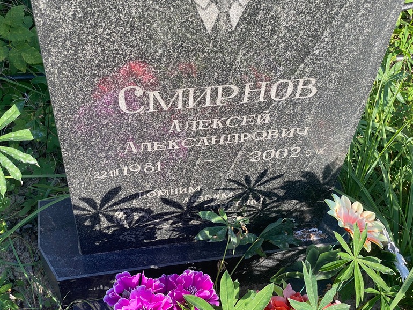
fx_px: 644
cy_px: 154
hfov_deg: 35.5
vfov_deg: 27.0
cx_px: 211
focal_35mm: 54
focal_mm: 6
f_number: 2
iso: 20
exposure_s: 1/176
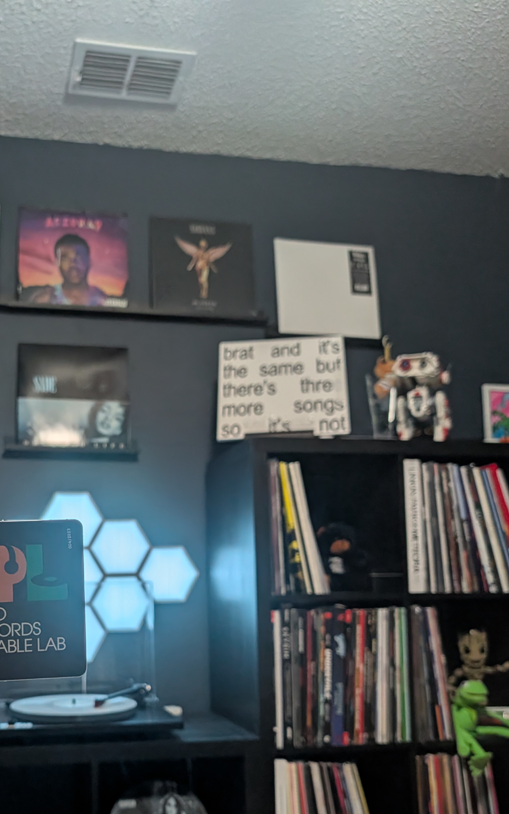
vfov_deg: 57.2
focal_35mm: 33
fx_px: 732
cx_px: 126
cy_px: 524
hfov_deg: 37.4
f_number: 1.68
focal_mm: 6.9
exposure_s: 1/120
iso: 236
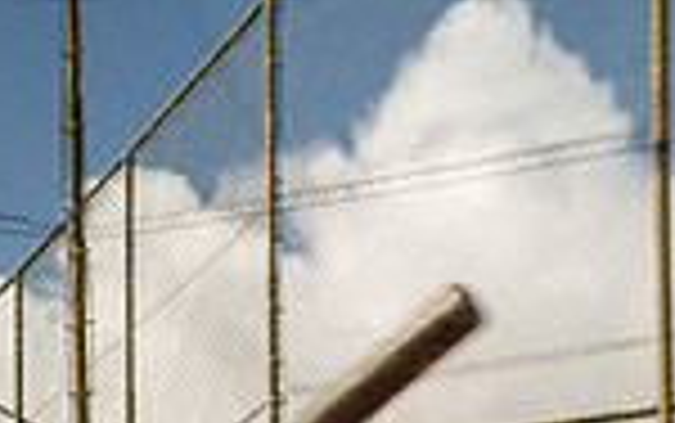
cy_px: 1008
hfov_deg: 16.5
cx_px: 112
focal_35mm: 125
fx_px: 2301
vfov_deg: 9.4
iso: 100
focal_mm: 41
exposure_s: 1/250
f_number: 5.6
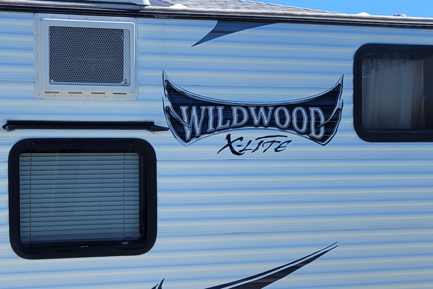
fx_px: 962
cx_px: 44
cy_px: 211
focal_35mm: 80
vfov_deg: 17.0
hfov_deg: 24.6
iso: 40
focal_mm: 5.4
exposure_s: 1/1946
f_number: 1.8
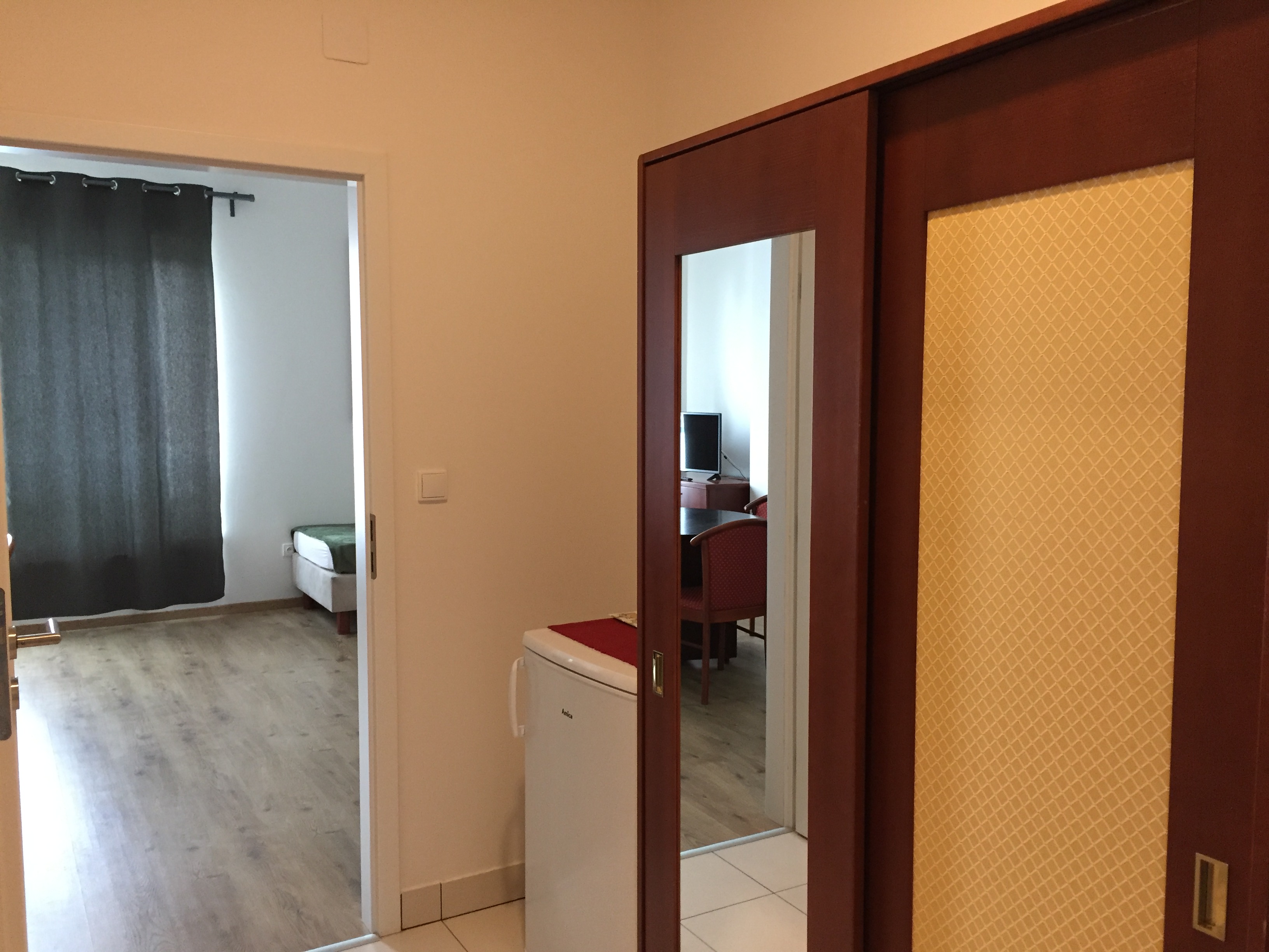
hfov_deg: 61.7
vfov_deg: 48.2
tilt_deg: -6.0
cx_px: 634
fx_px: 1063
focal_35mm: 29
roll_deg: -0.9
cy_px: 476
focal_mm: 4.15
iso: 250
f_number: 2.2
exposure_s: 1/33
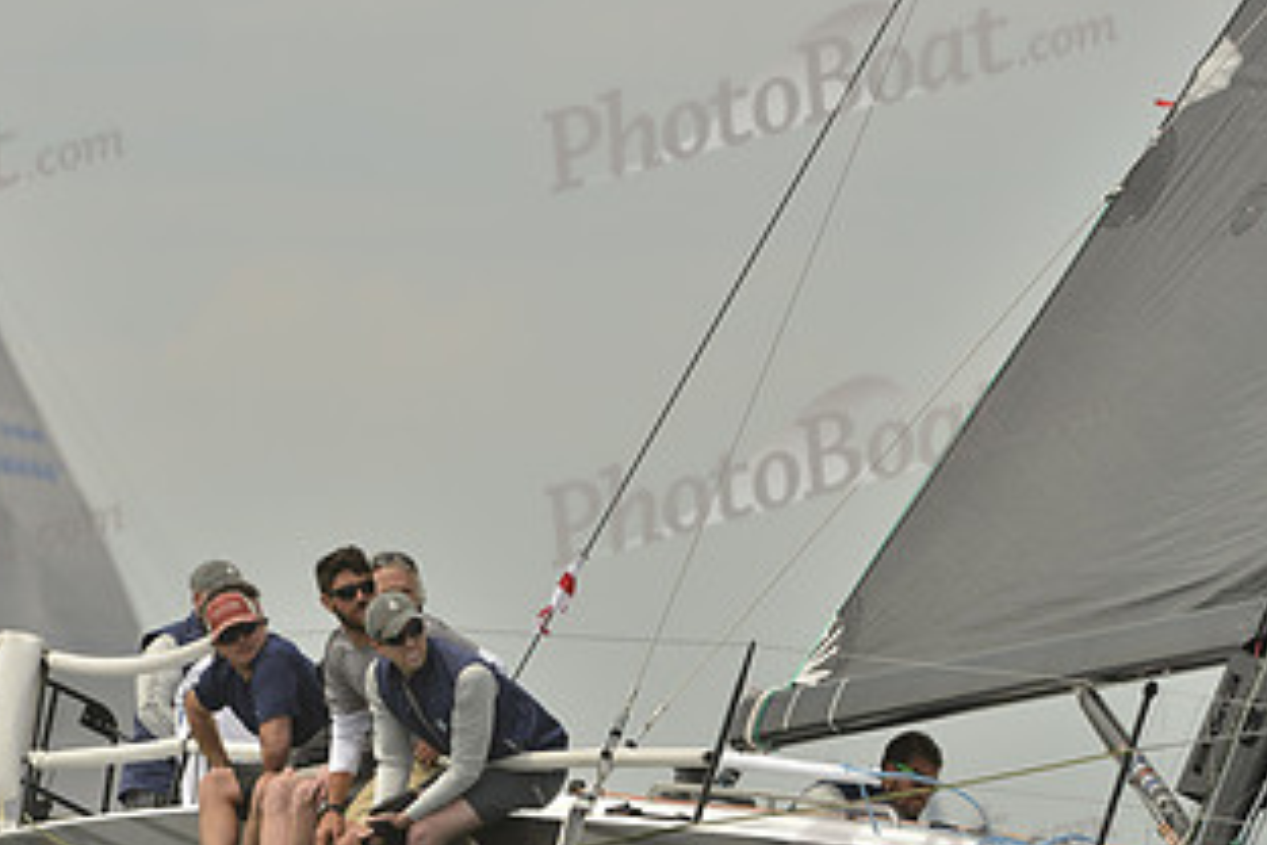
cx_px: 337
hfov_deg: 3.6
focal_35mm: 576
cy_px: 729
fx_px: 20270
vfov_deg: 2.4
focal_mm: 310
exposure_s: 1/1250
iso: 280
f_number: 6.3
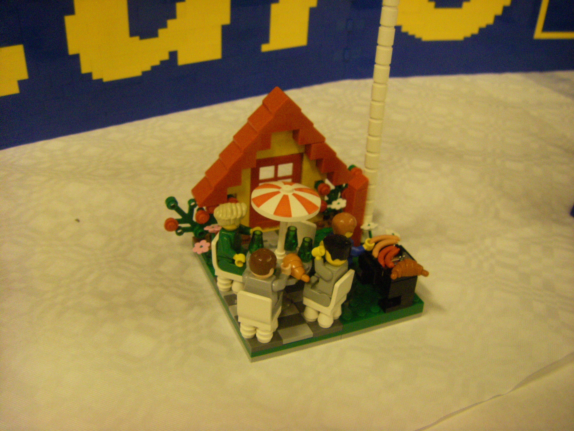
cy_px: 216
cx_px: 287
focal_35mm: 38
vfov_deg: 37.7
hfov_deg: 49.0
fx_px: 630
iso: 500
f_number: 3.5
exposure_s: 1/50
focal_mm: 6.3
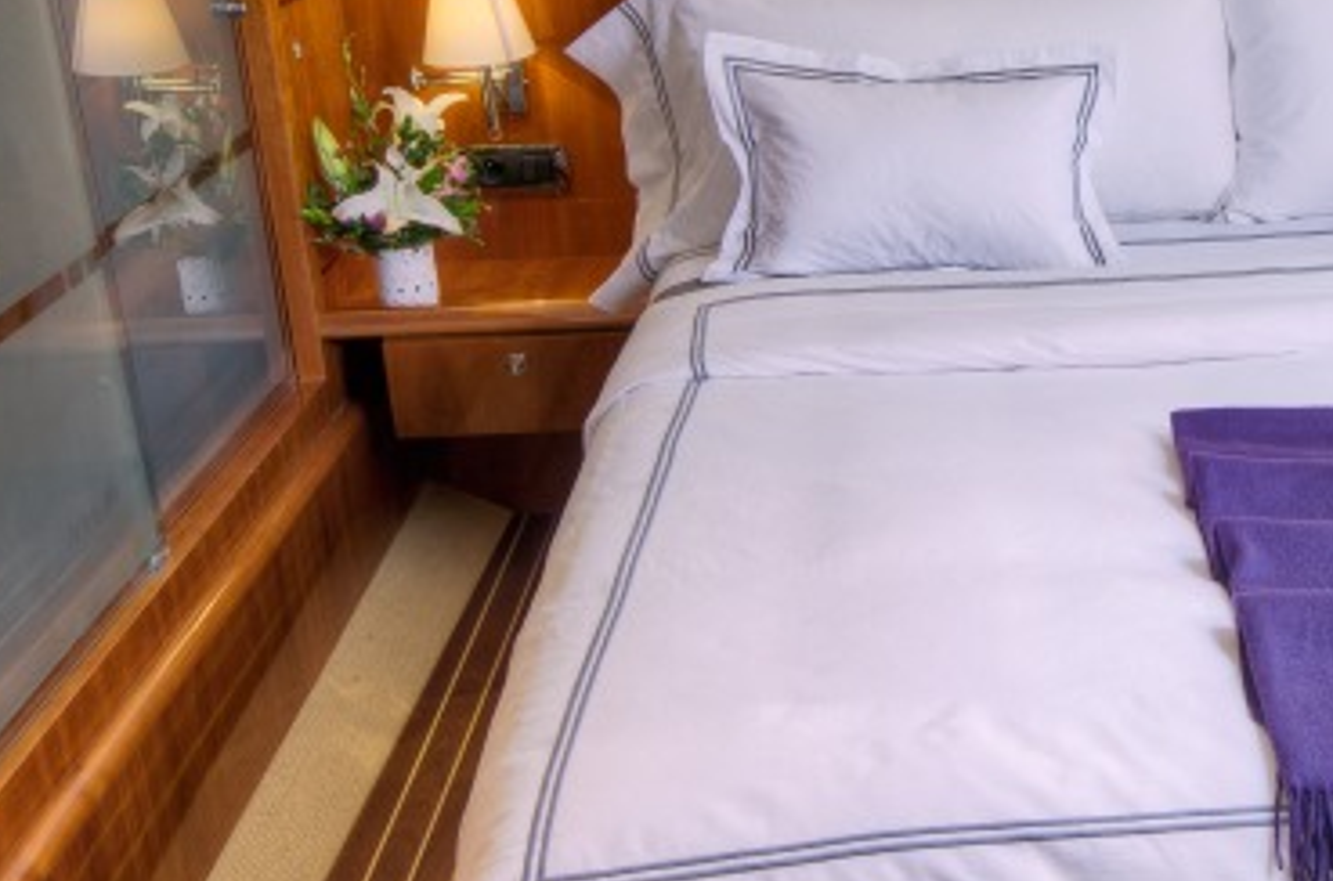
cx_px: 1160
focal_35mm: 50
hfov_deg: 37.5
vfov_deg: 26.8
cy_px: 329
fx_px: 1847
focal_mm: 12
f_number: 10
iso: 200
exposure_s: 1/3
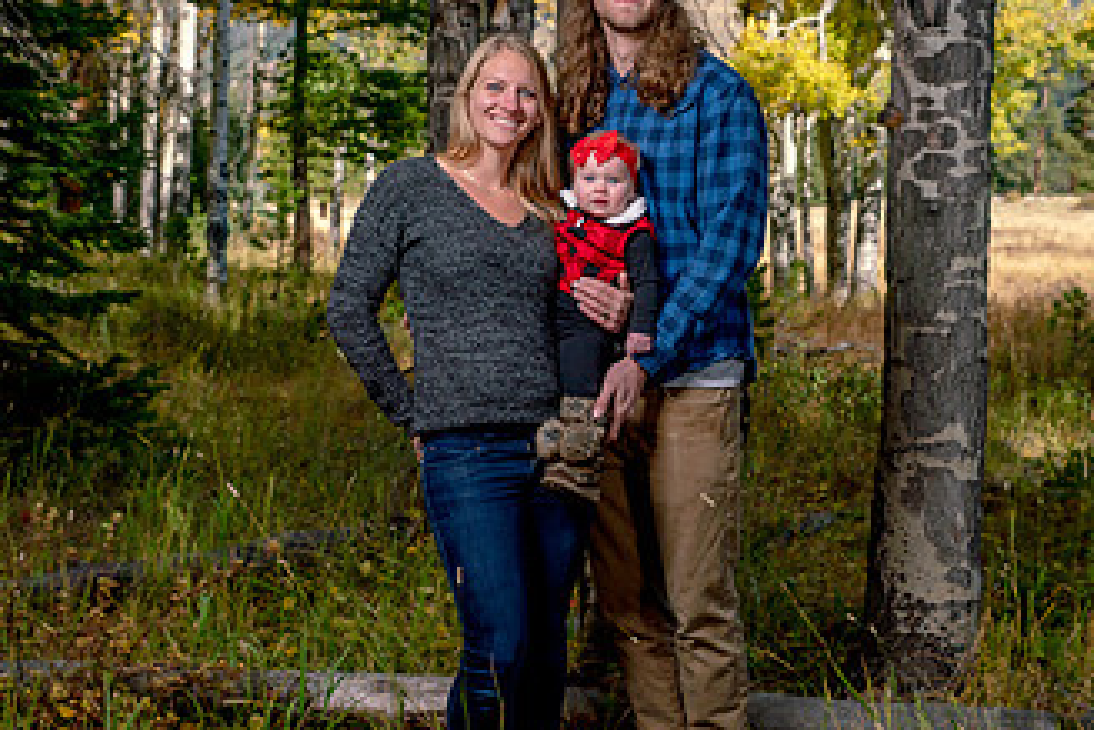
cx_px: 620
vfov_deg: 25.5
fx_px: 1611
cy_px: 325
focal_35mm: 53
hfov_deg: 37.4
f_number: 4.5
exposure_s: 1/1250
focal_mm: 30
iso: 160
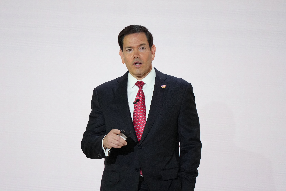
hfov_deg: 3.4
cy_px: 96
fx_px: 4766
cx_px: 143
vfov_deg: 2.3
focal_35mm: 600
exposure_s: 1/320
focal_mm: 400
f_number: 2.8
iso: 2500
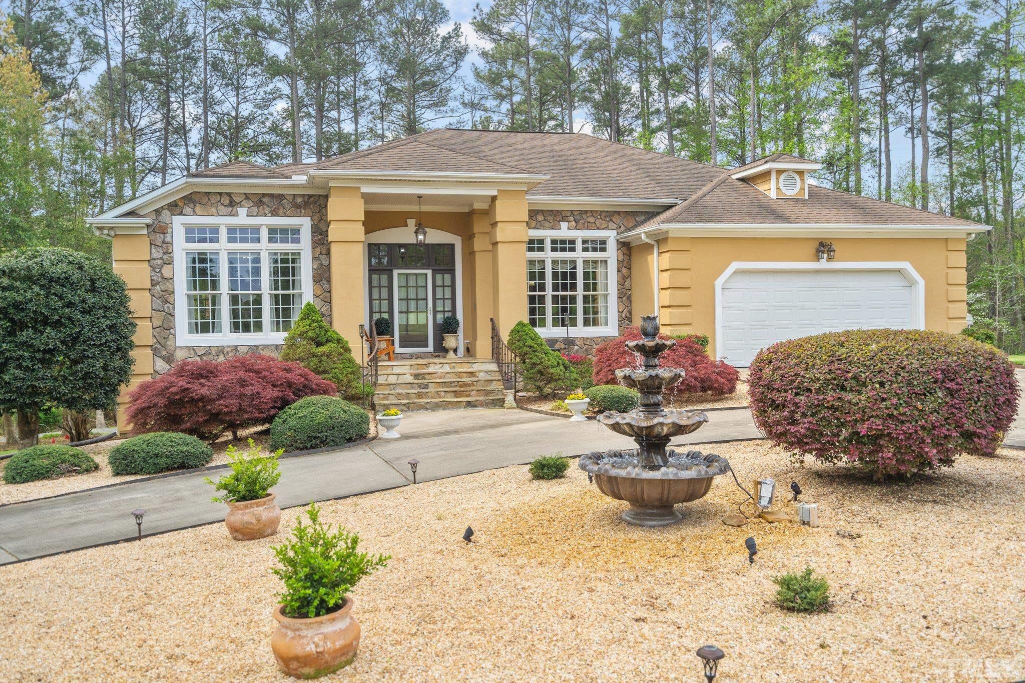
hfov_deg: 61.9
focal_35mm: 30
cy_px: 342
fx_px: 854
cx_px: 512
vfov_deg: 43.6
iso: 160
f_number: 4
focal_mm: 30
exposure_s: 1/160
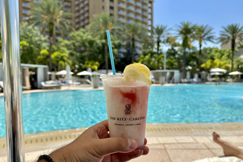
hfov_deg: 71.5
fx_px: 169
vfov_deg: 51.2
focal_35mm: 25
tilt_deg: -6.6
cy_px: 91
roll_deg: +0.6
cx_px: 122
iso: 80
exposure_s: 1/7092
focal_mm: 6.76
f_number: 1.78
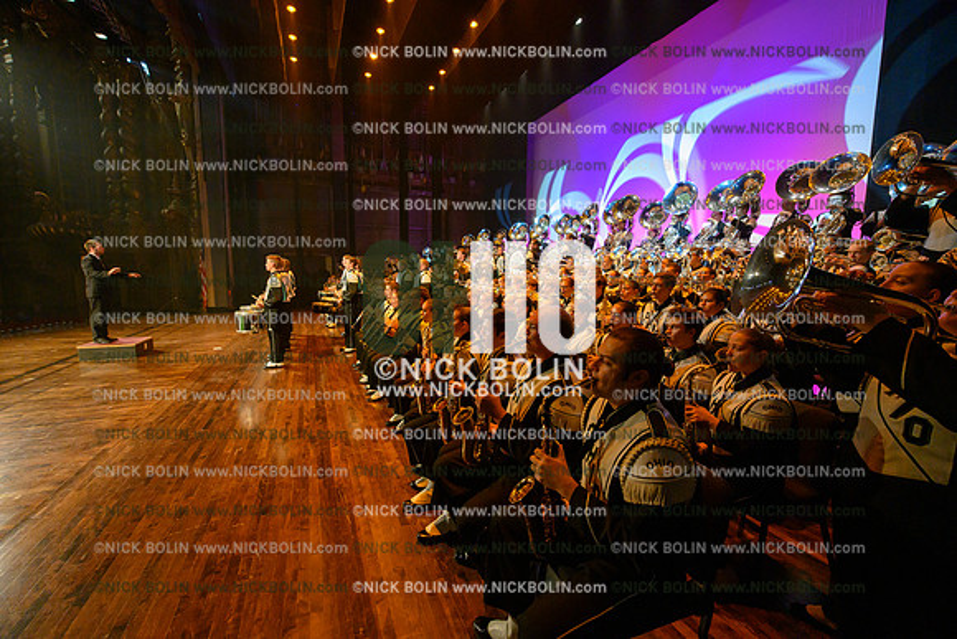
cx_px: 478
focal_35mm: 14
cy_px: 320
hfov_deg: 104.2
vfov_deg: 81.2
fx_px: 372
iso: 8000
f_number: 5
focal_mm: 14
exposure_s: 1/160
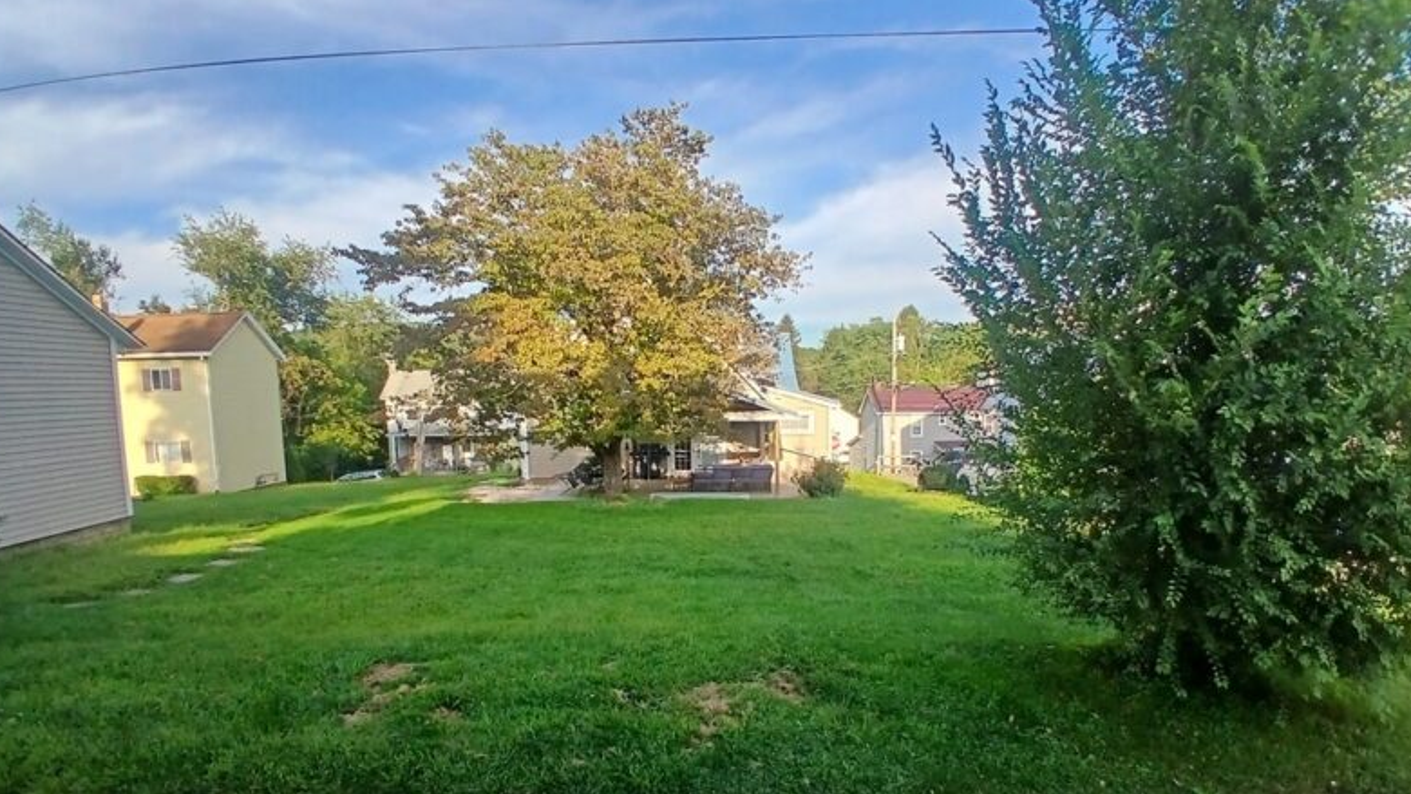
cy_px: 470
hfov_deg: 89.6
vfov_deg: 58.0
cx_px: 700
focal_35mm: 19
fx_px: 711
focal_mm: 1.4
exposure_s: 1/500
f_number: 2.2
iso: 50
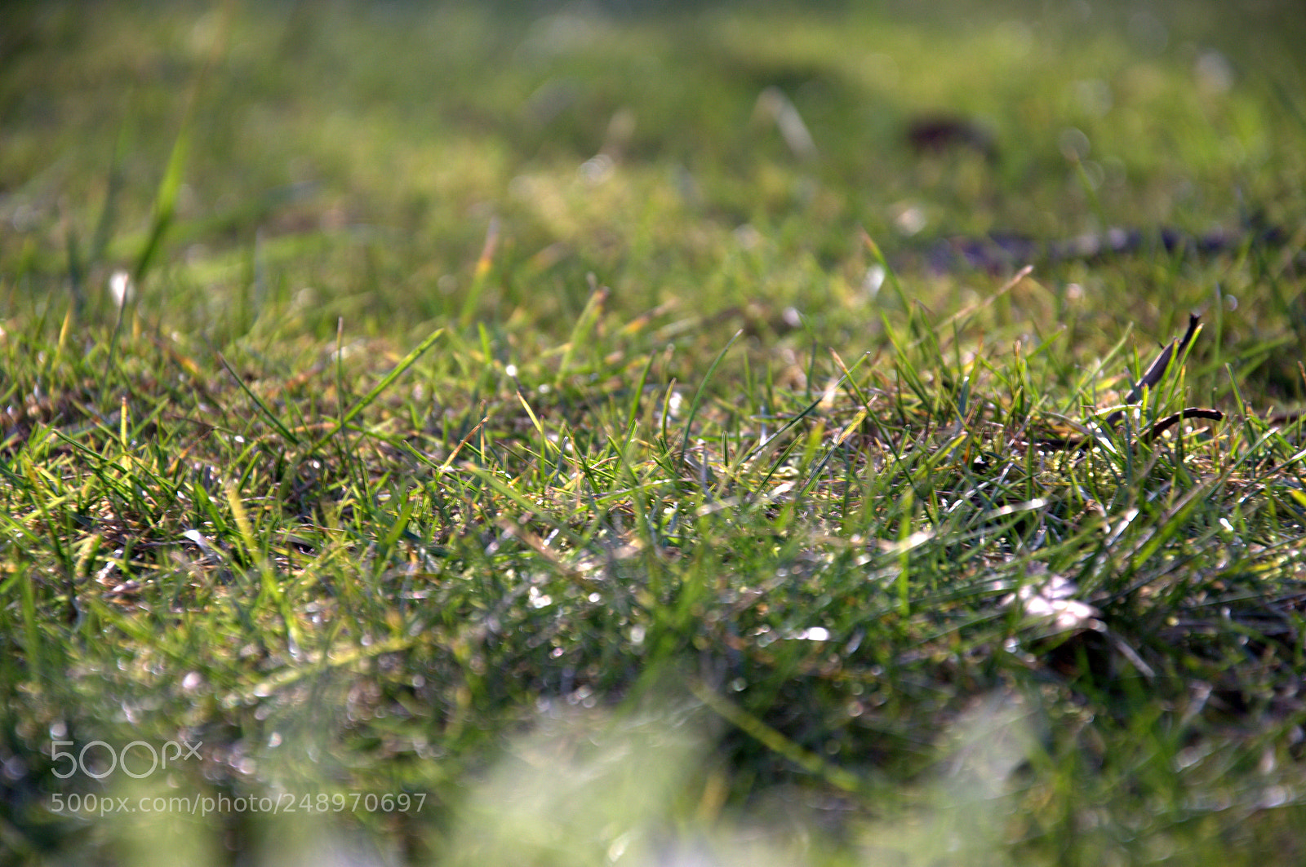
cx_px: 653
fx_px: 5707
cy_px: 434
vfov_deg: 8.7
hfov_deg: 13.1
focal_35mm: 158
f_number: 5.6
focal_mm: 105
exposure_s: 1/125
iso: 140
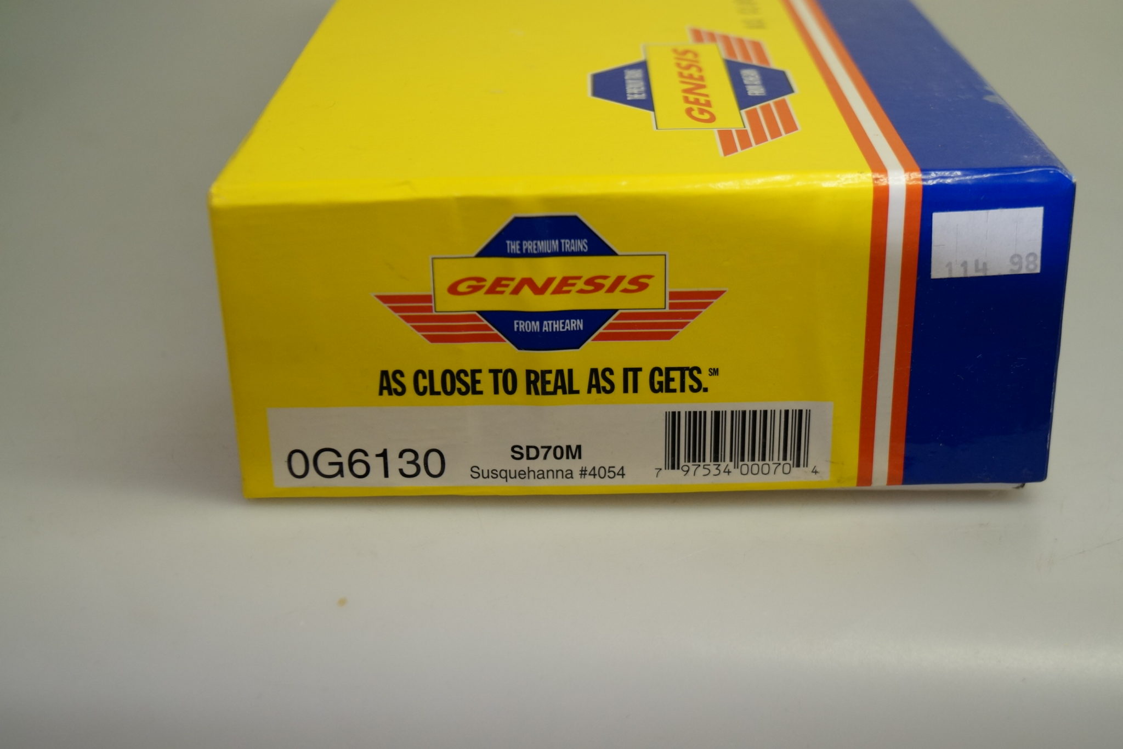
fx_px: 1637
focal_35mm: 52
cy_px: 374
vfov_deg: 25.7
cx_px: 562
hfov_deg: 37.9
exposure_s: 1/160
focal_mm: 35
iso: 640
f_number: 5
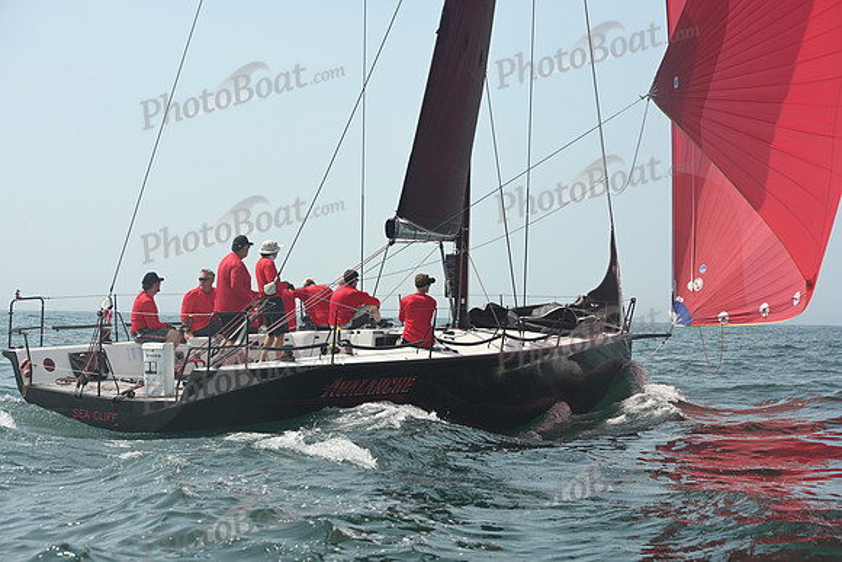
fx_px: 1638
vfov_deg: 19.5
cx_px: 421
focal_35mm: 70
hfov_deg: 28.8
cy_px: 281
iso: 320
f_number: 7.1
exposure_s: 1/1250
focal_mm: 70
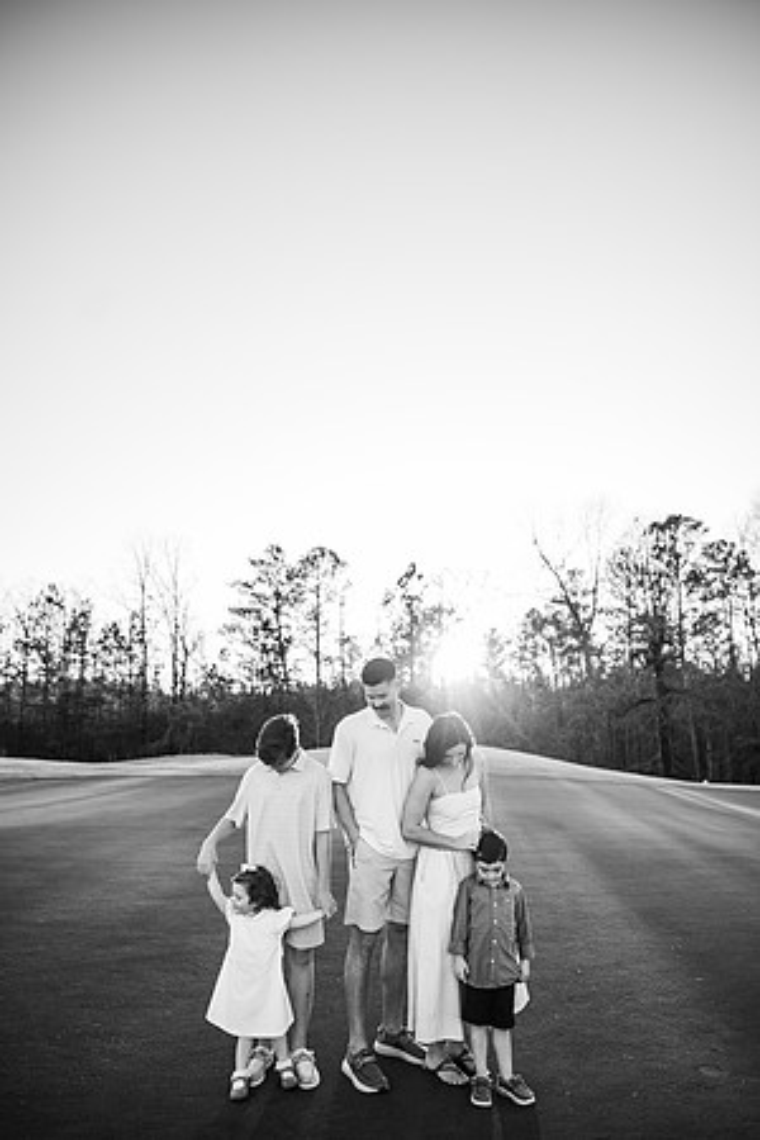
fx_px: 760
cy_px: 570
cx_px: 380
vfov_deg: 73.7
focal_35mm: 24
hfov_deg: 53.1
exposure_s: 1/640
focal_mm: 24
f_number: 2.5
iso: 160
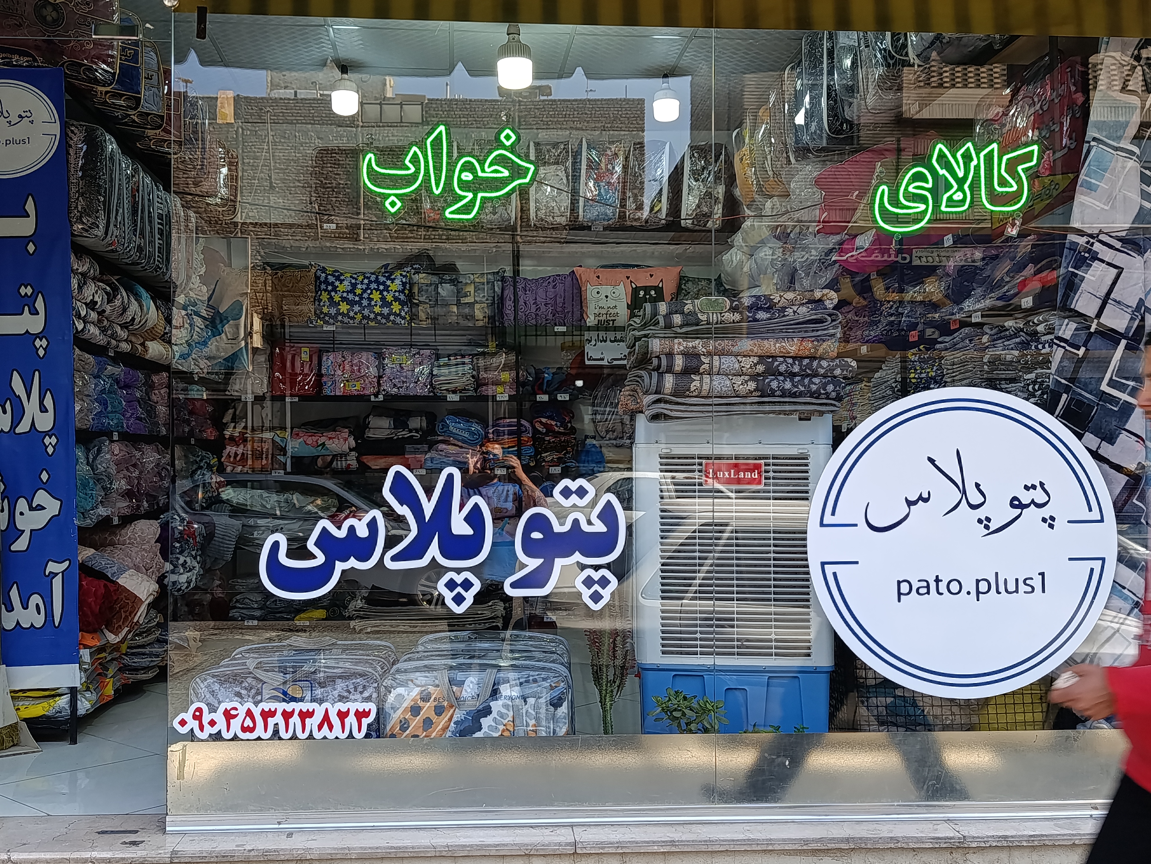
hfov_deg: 51.3
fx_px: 1197
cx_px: 562
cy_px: 431
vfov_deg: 39.7
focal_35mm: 36
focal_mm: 6.11
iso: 50
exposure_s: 1/110
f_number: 1.65
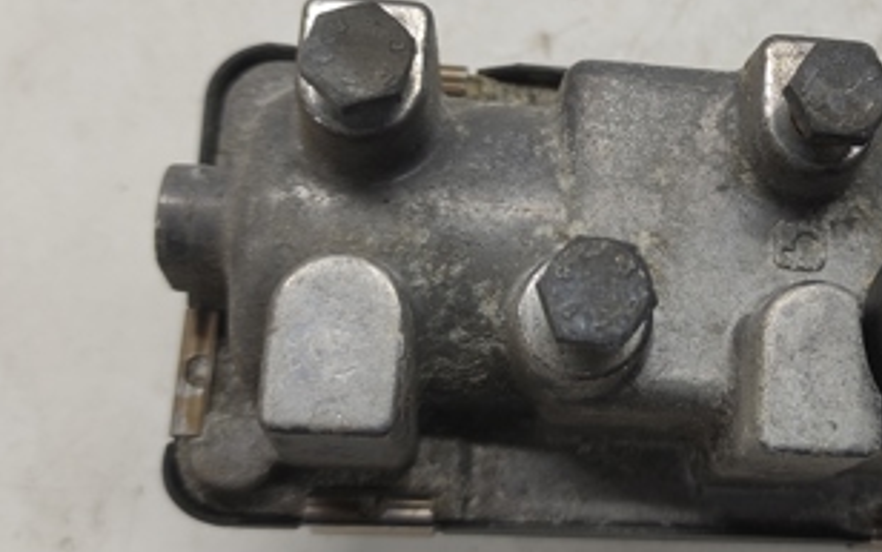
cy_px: 149
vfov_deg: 23.4
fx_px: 1323
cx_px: 707
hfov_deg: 35.7
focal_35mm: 55
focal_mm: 5.43
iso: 103
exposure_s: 1/100
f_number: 1.89
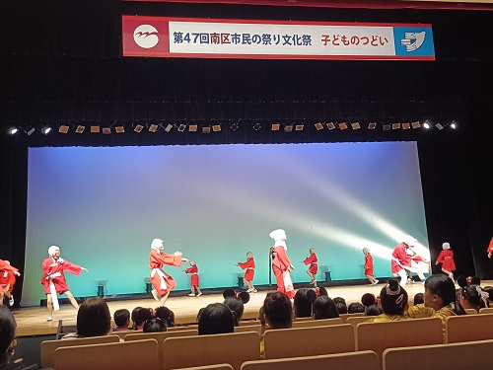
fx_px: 513
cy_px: 185
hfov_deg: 51.4
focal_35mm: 36
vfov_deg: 39.7
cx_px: 246
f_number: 1.7
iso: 1000
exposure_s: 1/60
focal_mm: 4.7
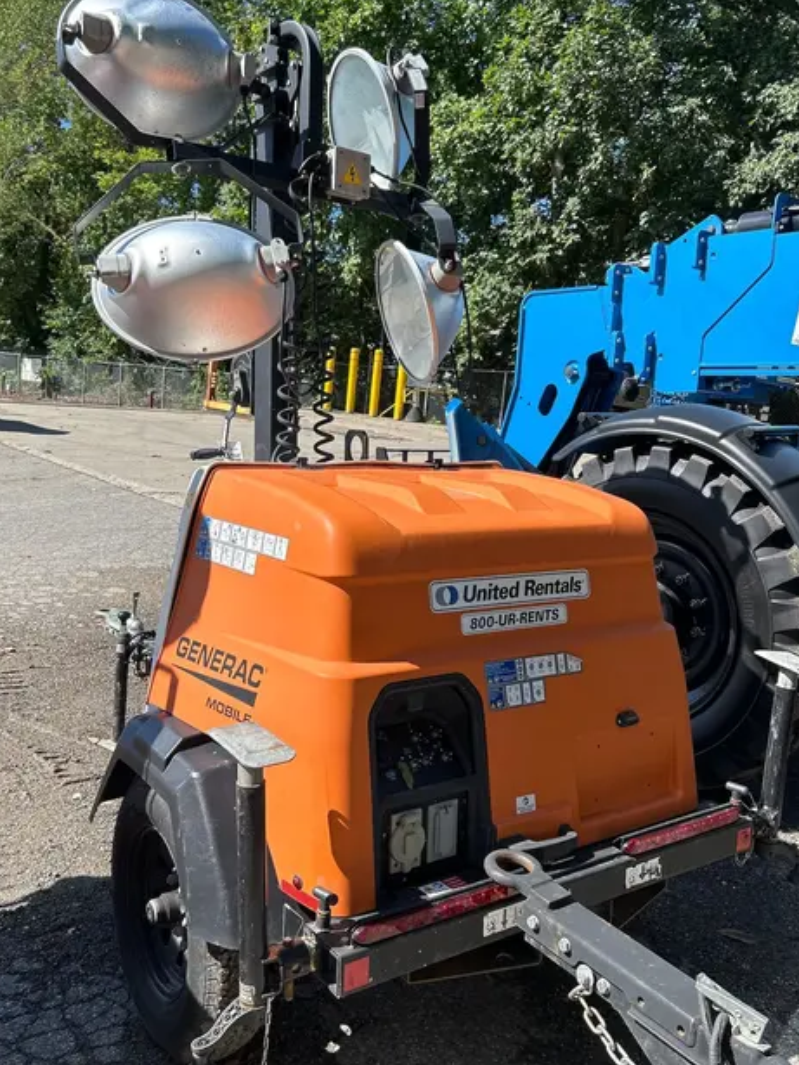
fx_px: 954
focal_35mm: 31
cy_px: 503
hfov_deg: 45.4
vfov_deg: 58.3
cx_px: 371
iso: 50
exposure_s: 1/2513
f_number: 1.5
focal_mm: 5.7
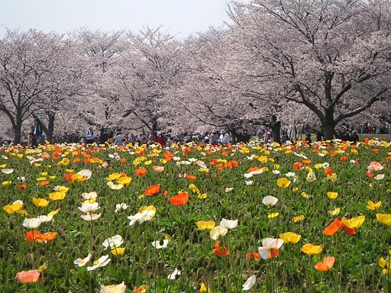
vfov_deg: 13.3
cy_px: 146
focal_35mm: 111
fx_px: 1254
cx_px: 196
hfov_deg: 17.7
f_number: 3.6
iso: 50
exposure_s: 1/500
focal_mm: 17.1
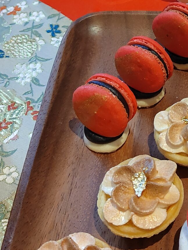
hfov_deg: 20.3
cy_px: 14
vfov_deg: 27.3
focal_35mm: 68
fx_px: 493
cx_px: 223
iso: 2491
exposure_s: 1/50
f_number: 1.9
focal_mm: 5.52
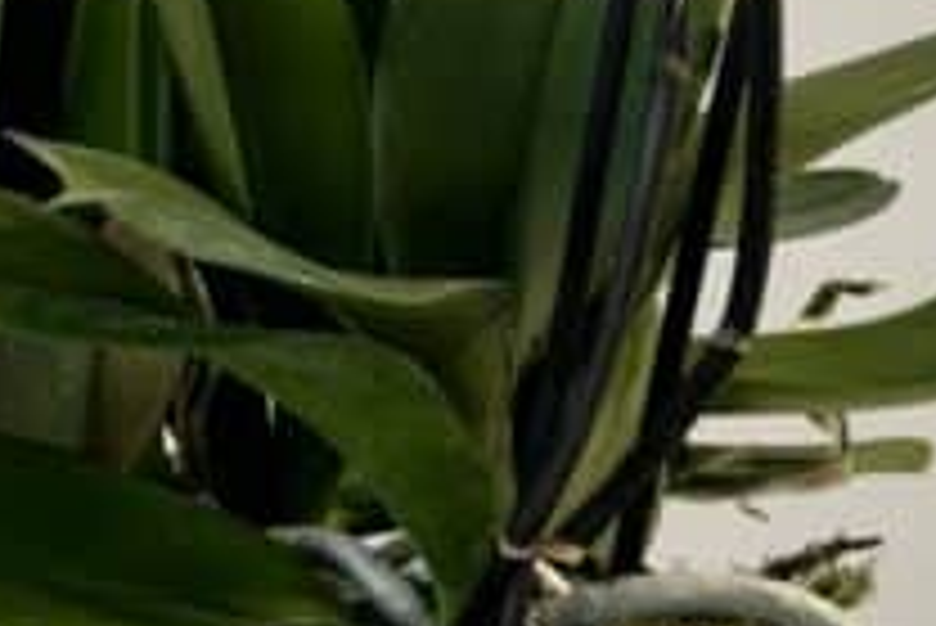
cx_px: 410
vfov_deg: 10.4
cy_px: -572
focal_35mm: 123
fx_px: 3200
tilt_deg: +8.1
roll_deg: -2.8
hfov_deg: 16.6
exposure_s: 1/340
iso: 80
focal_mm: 6.76
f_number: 1.78
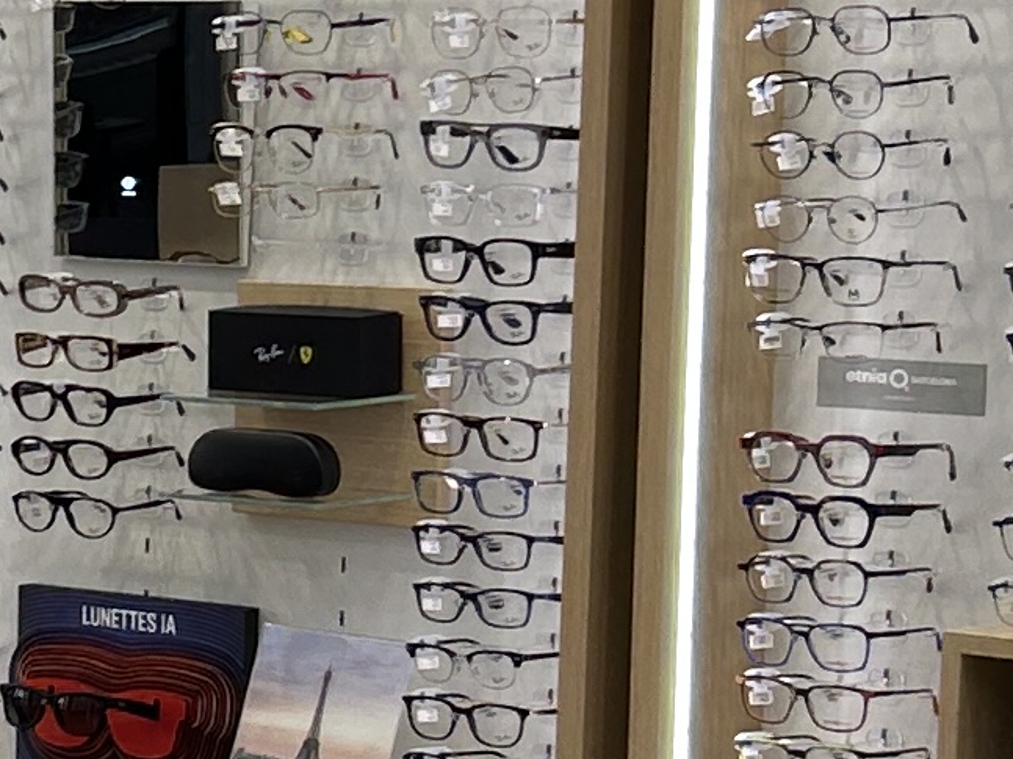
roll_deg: +0.8
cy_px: 473
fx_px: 4740
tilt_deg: -4.4
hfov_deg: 10.9
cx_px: -1112
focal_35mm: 162
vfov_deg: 9.2
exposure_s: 1/256
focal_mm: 5.7
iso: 40
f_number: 1.5
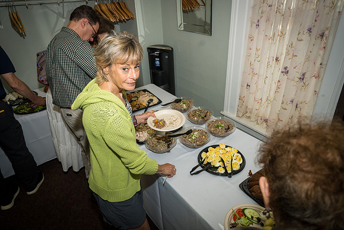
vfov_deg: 53.2
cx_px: 172
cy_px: 115
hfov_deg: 73.7
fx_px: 229
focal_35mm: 24
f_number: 4.8
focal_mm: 24
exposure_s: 1/60
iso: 125
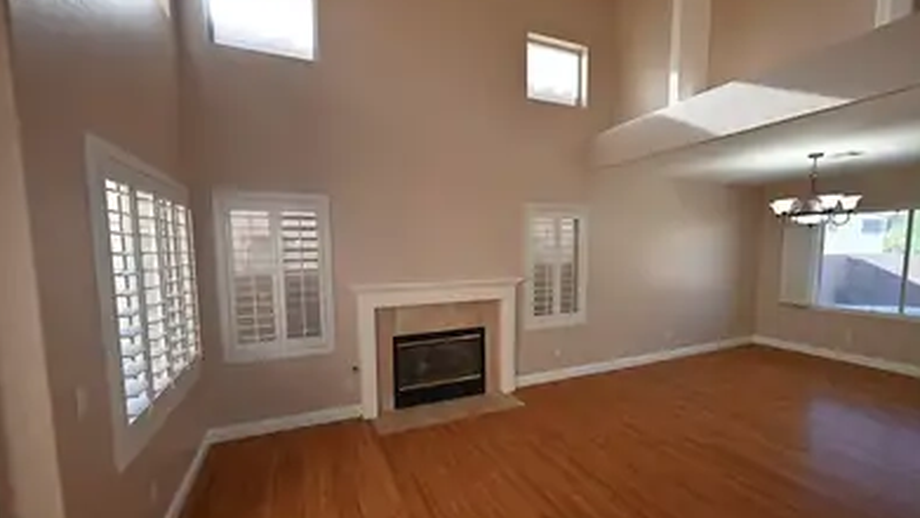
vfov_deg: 70.4
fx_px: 366
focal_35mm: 15
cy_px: 279
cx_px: 459
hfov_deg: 103.0
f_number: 5.6
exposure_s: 1/125
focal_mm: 14
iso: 1100
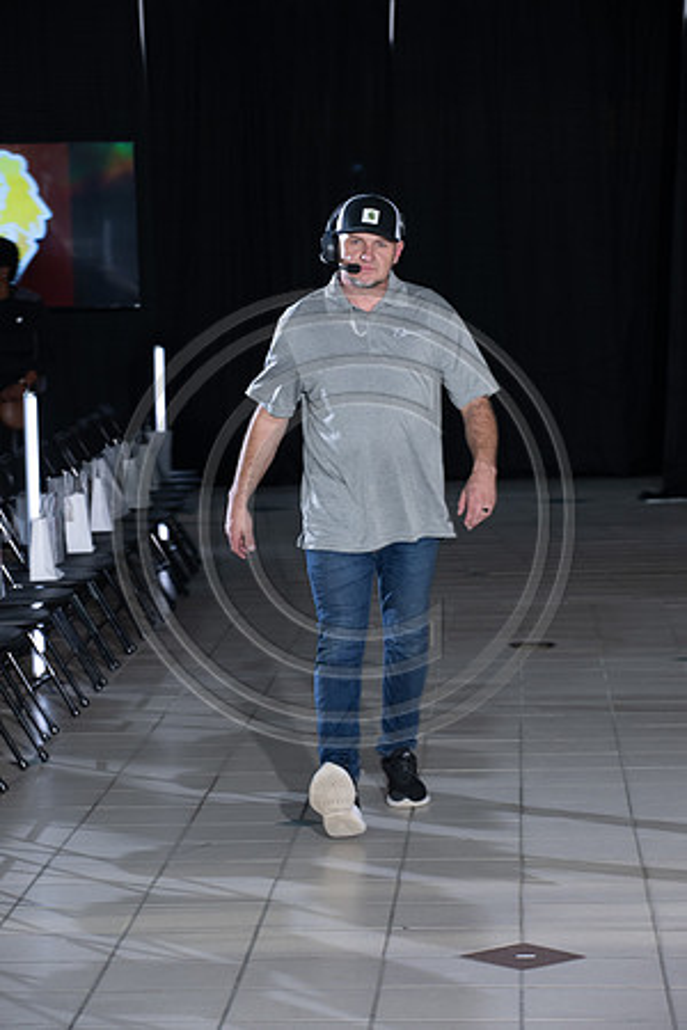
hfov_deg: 11.4
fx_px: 3435
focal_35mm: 120
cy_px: 515
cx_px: 344
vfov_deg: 17.1
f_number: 6.3
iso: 1000
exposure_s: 1/160
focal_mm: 120
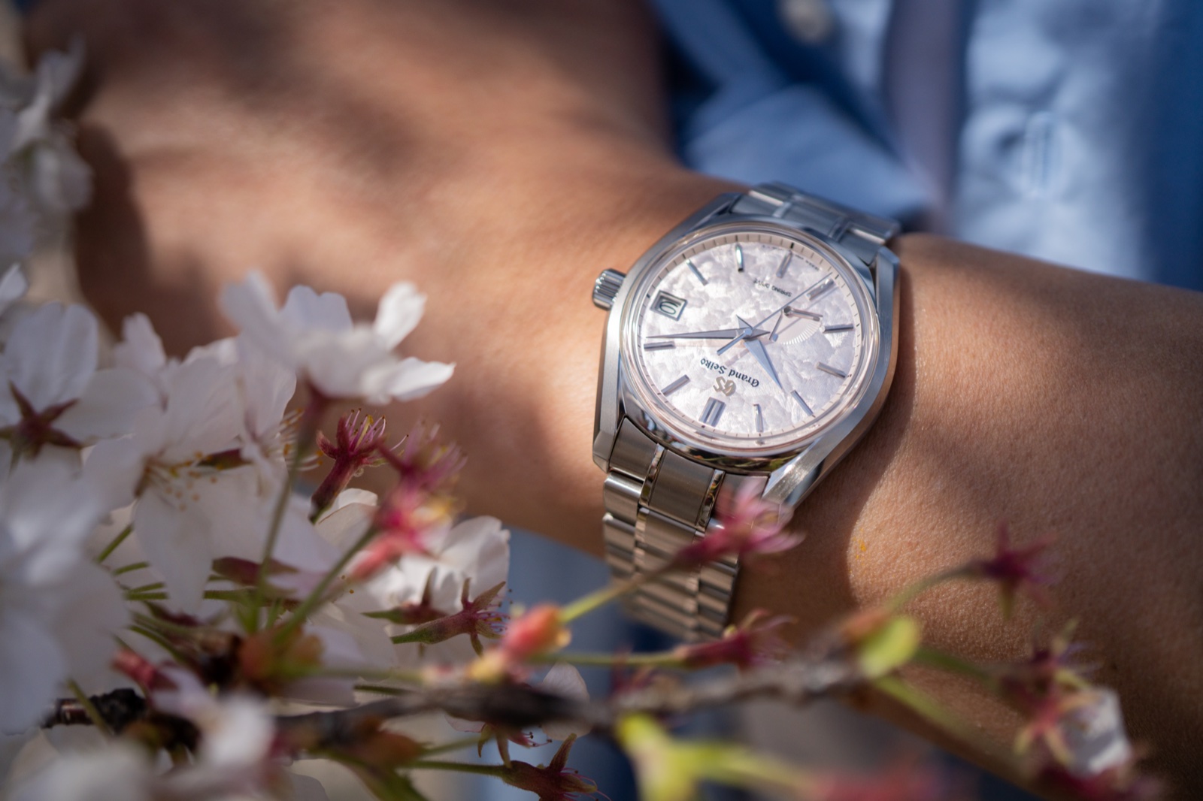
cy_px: 400
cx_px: 602
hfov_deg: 39.6
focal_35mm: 50
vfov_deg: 27.0
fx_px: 1670
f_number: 3.2
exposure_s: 1/6400
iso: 125
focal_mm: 50
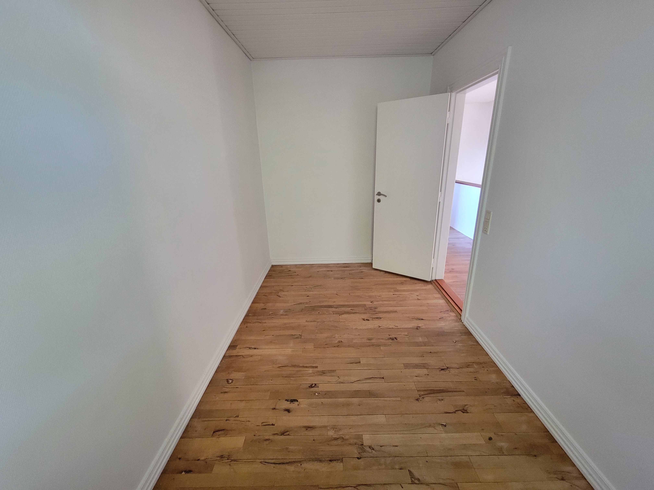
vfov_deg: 89.9
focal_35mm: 13
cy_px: 245
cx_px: 327
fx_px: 246
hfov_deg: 106.2
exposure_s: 1/30
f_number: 2.2
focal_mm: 2.2
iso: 500
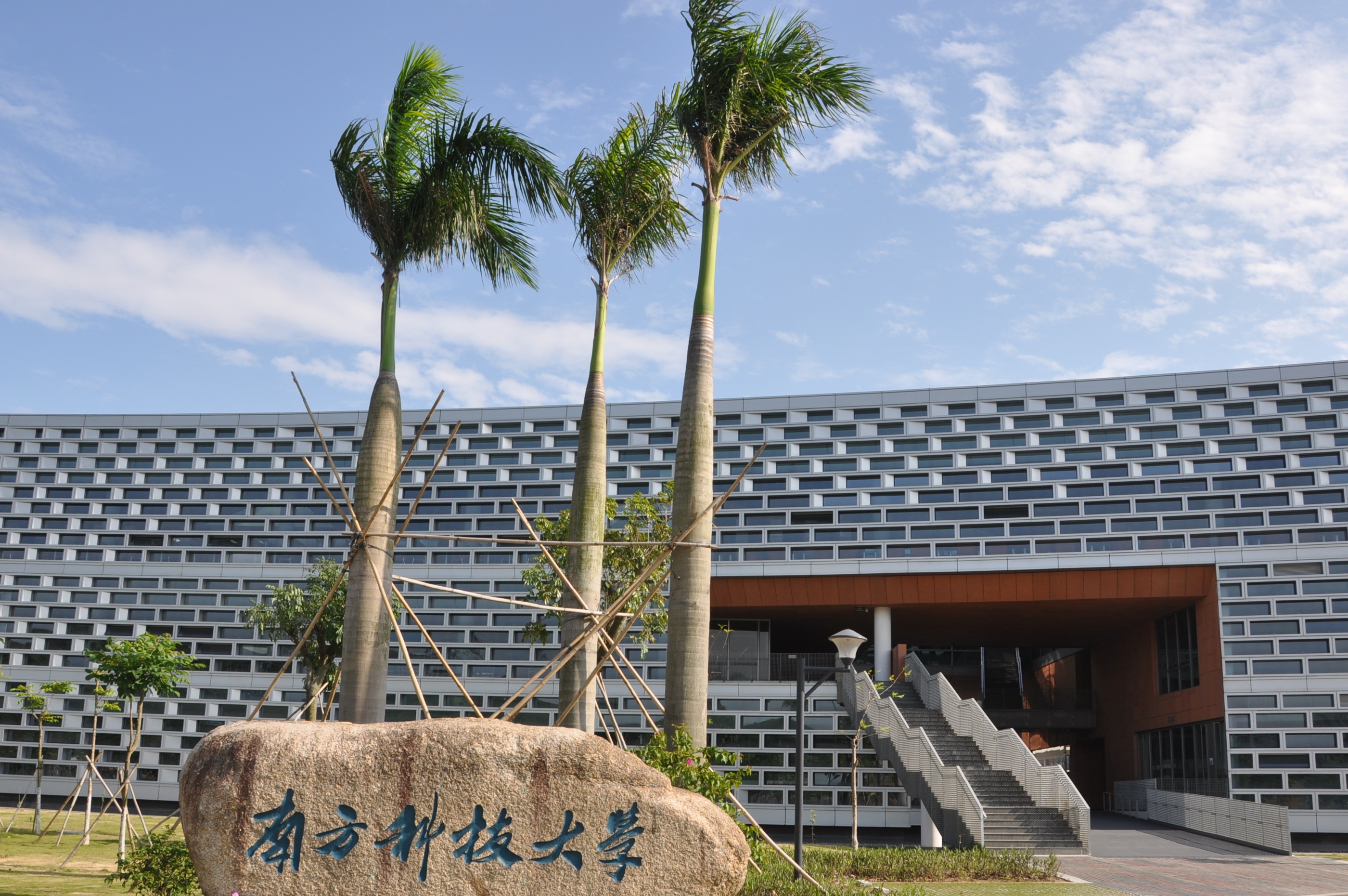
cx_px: 697
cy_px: 512
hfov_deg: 60.3
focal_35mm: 31
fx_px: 1159
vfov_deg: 42.1
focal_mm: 18
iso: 200
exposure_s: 1/320
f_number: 9
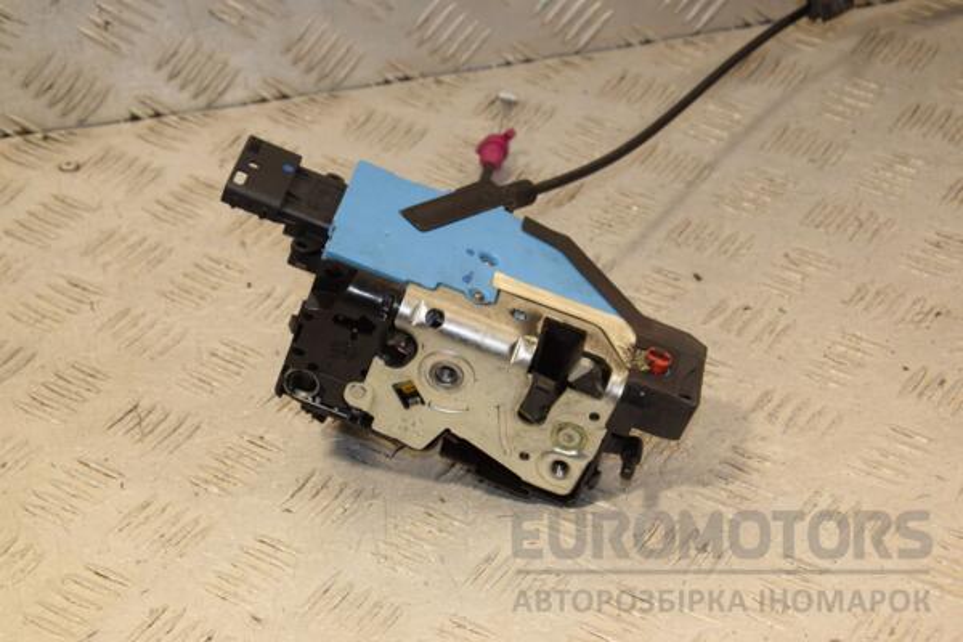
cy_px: 321
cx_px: 482
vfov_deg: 15.7
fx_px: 2327
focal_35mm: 87
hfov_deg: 23.4
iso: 800
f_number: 8
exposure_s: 1/200
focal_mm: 58
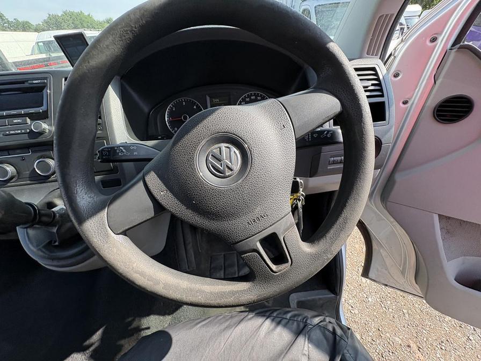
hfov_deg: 102.1
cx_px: 240
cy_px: 180
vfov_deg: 85.7
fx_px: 195
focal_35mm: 14
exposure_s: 1/290
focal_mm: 2.22
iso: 64
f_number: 2.2
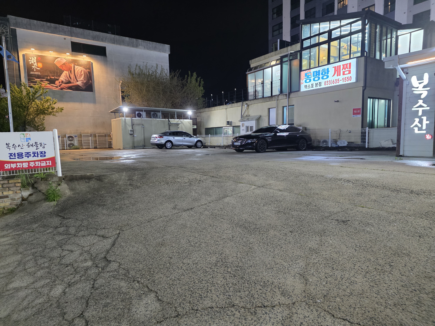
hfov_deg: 73.9
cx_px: 218
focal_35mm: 23
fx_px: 289
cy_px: 163
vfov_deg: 58.9
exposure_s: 1/120
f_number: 1.7
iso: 1000
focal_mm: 6.25
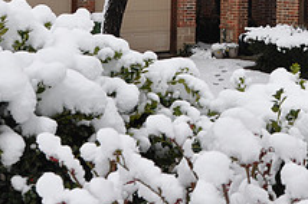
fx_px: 729
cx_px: 278
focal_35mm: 85
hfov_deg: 23.2
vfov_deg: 15.2
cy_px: -58
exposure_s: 1/250
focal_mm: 21
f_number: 8
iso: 200
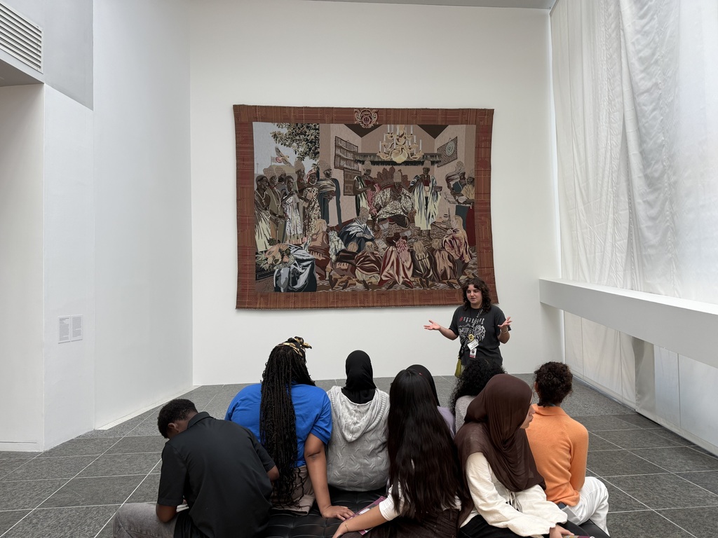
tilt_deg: +1.8
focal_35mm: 24
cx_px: 359
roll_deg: +1.5
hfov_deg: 71.6
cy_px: 269
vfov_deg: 56.8
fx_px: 498
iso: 100
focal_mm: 6.76
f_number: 1.78
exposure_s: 1/120
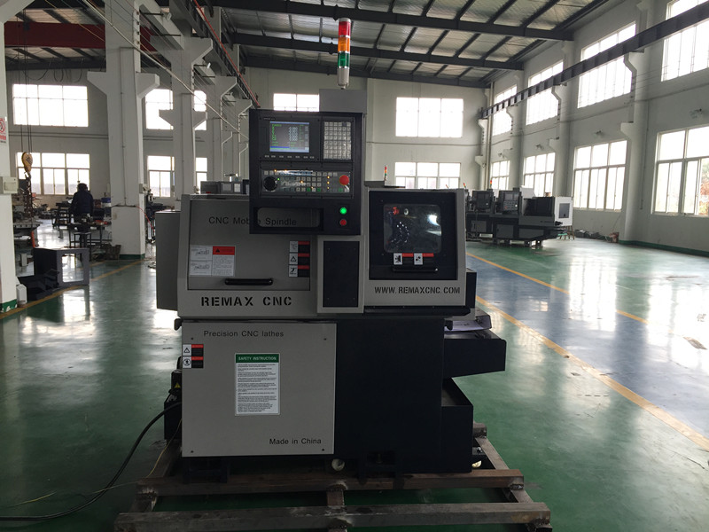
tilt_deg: -8.0
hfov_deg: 61.7
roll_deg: -0.9
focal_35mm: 29
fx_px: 594
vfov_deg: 48.2
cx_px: 354
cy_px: 266
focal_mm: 4.15
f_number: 2.2
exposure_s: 1/60
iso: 32
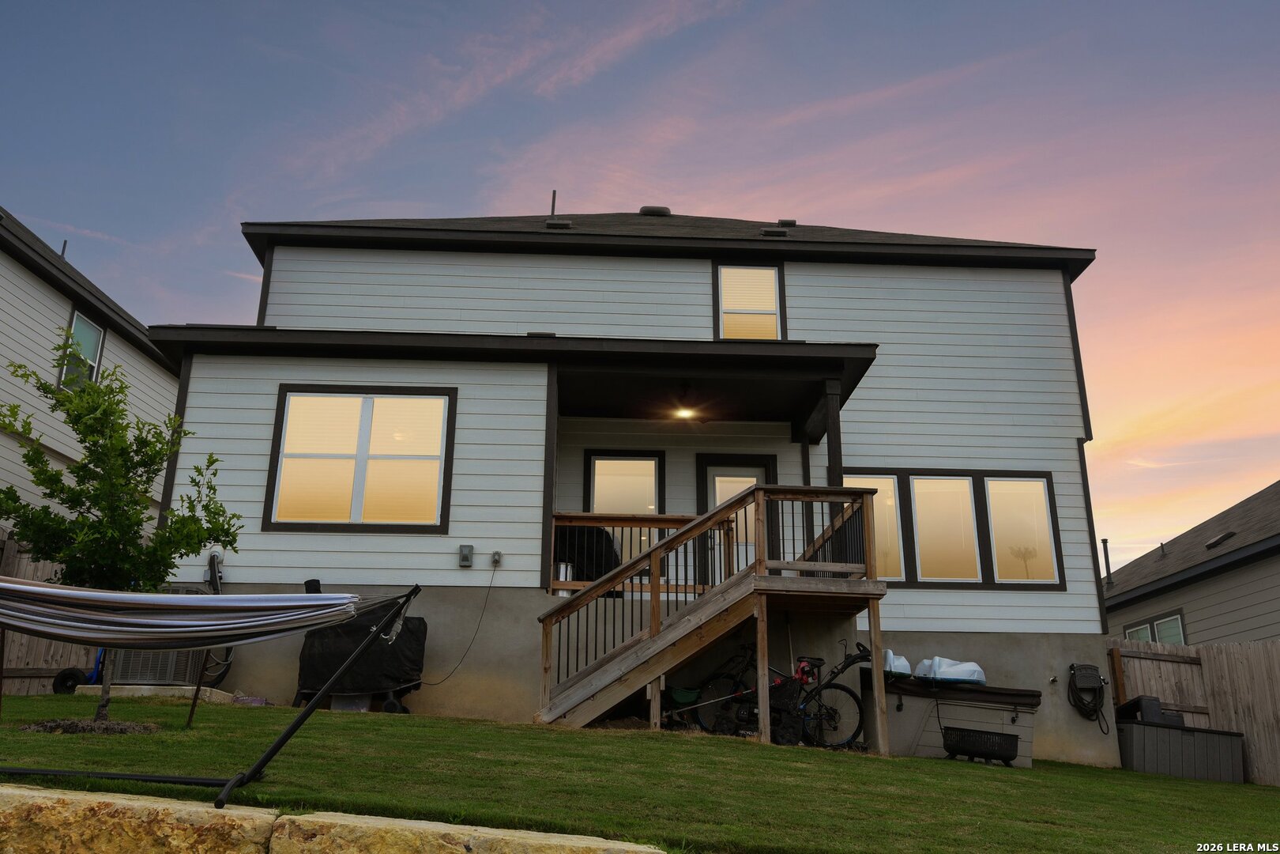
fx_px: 1031
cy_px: 427
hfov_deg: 63.7
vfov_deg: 45.0
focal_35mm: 29
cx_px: 640
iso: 400
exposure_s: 1/500
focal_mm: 29
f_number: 8
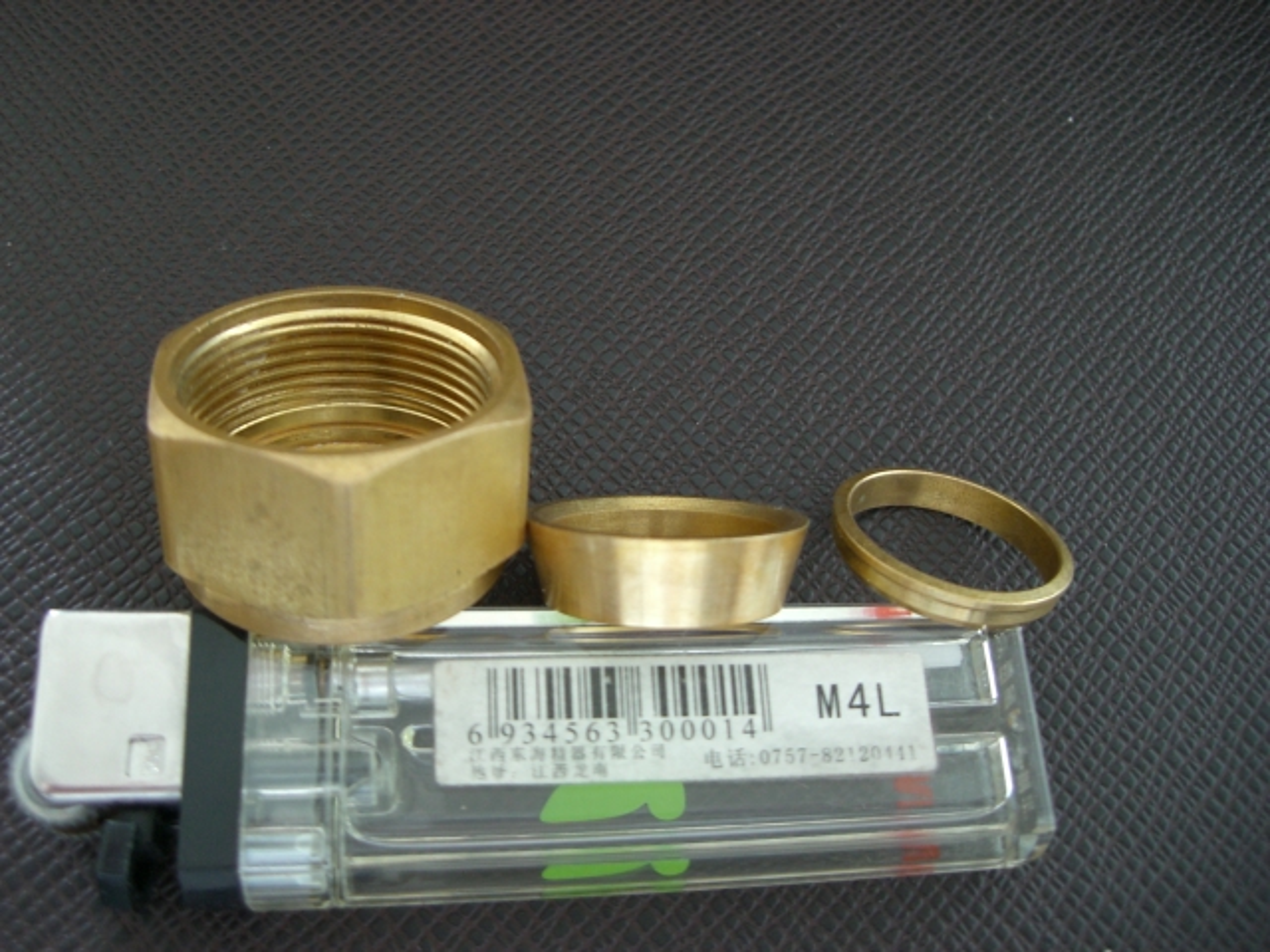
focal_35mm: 38
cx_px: 635
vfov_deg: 37.7
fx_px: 1394
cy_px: 476
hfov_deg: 49.0
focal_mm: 6.2
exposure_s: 1/15
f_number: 2.7
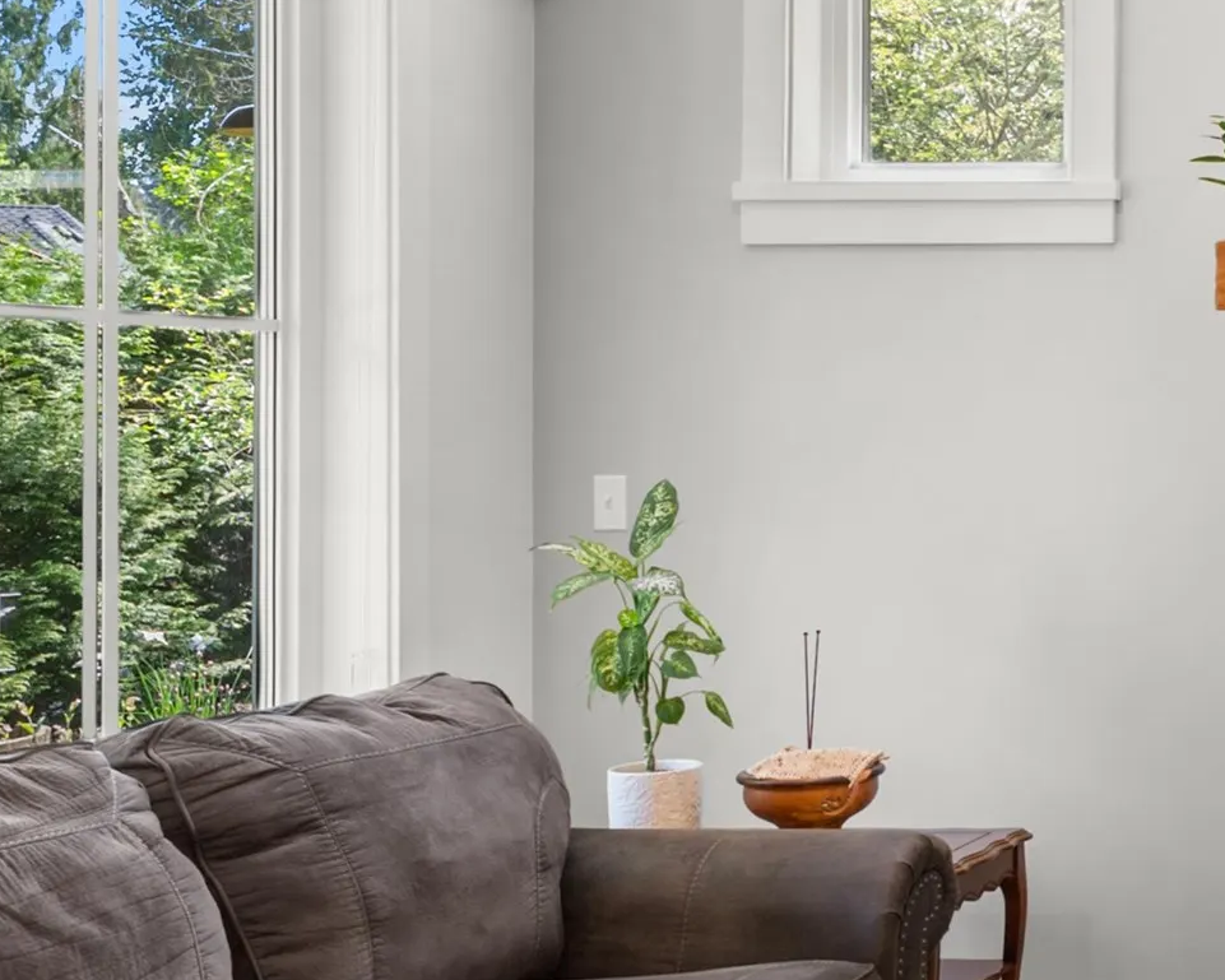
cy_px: 383
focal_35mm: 57
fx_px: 2067
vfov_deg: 26.6
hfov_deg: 25.7
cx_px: 1780
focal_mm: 19
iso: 100
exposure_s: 1.3
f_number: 9
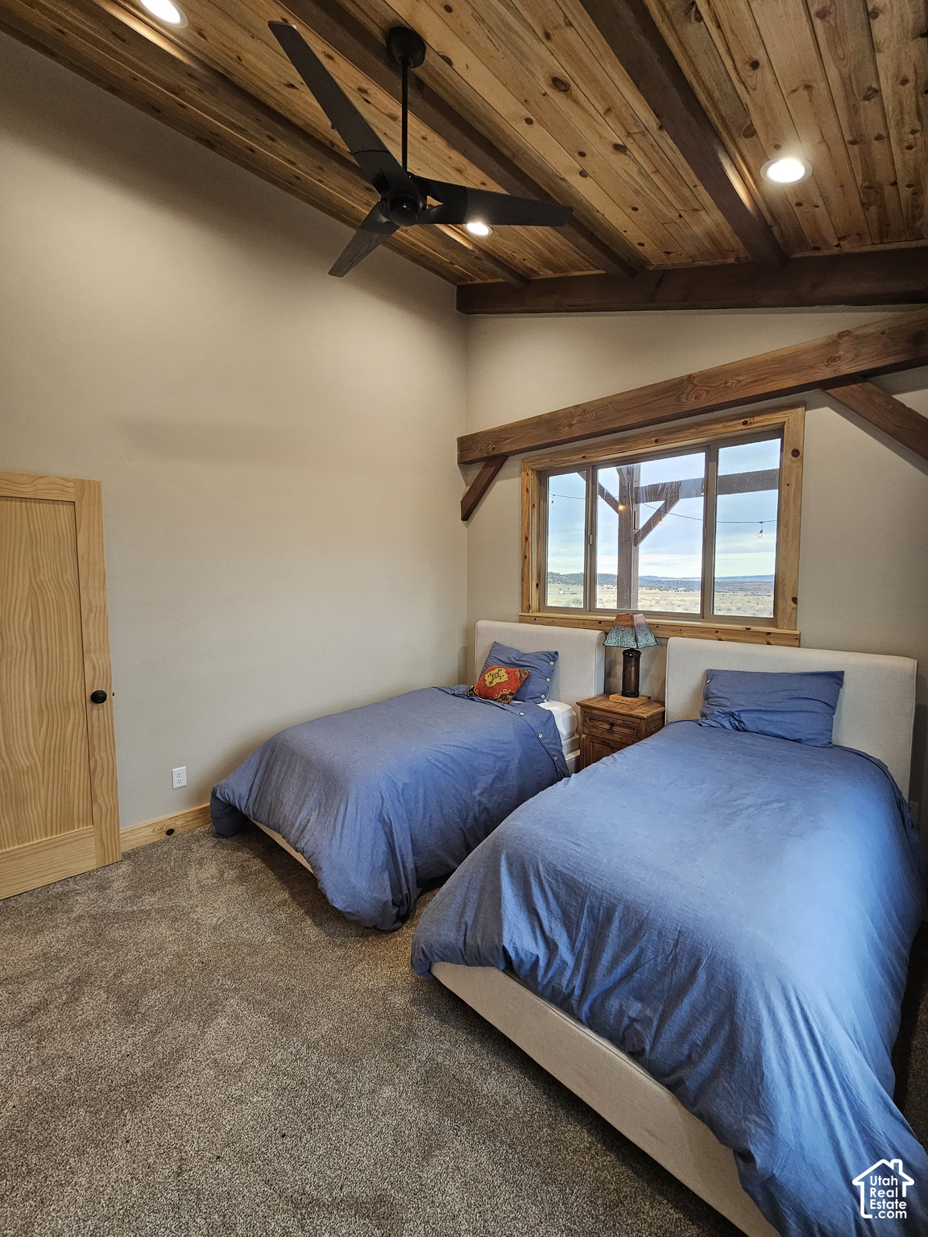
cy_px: 618
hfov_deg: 89.9
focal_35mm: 13
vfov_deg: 106.2
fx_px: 465
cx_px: 464
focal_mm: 2.2
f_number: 2.2
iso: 160
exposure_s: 1/60
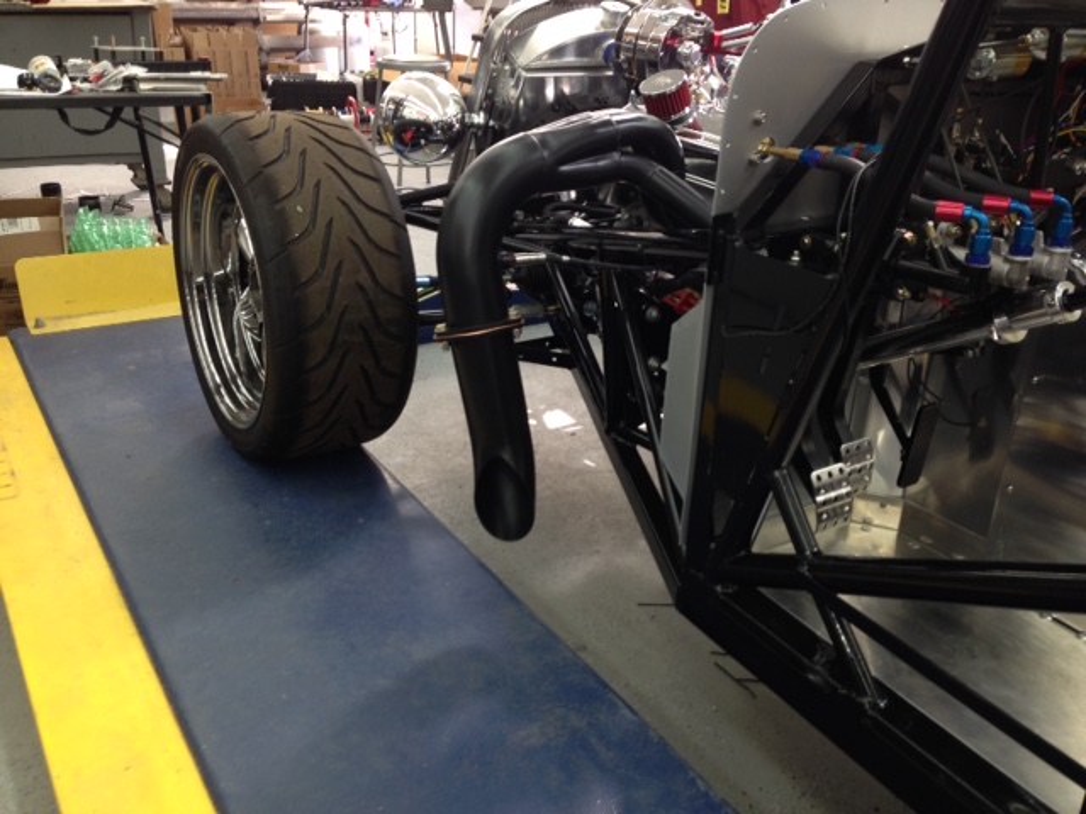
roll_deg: -1.5
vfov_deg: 42.9
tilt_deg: -22.6
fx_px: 1035
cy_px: 407
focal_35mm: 33
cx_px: 543
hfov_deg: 55.4
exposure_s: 1/34
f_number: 2.4
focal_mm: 4.12
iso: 50
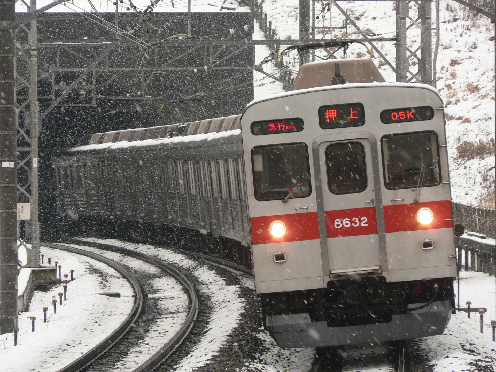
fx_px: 4385
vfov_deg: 4.9
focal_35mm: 306
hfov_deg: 6.5
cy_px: 186
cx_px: 248
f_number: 4
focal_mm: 51
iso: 80
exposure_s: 1/125
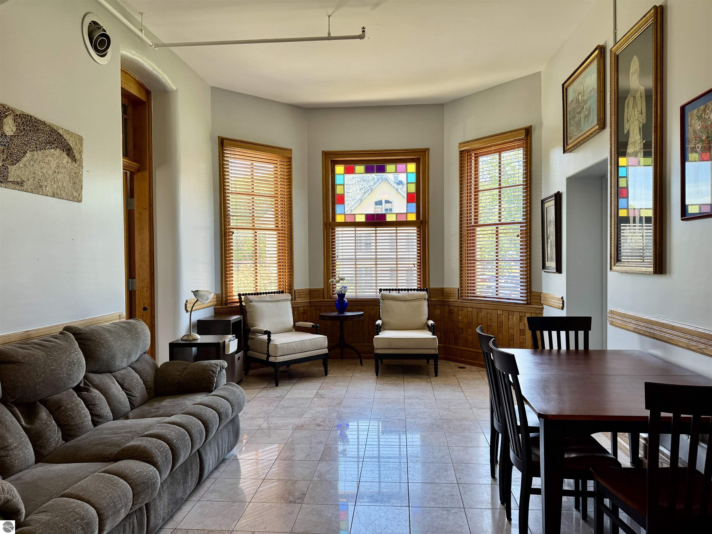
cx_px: 356
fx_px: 494
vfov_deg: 56.8
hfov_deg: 71.6
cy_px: 267
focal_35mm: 24
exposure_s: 1/120
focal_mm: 6.76
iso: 80
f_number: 1.78
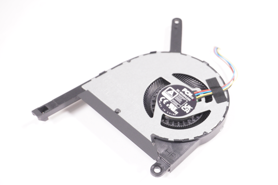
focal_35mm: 60
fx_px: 463
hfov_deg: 33.4
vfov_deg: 22.6
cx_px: 139
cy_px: 92
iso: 1250
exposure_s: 1/250
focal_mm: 40
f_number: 5.6
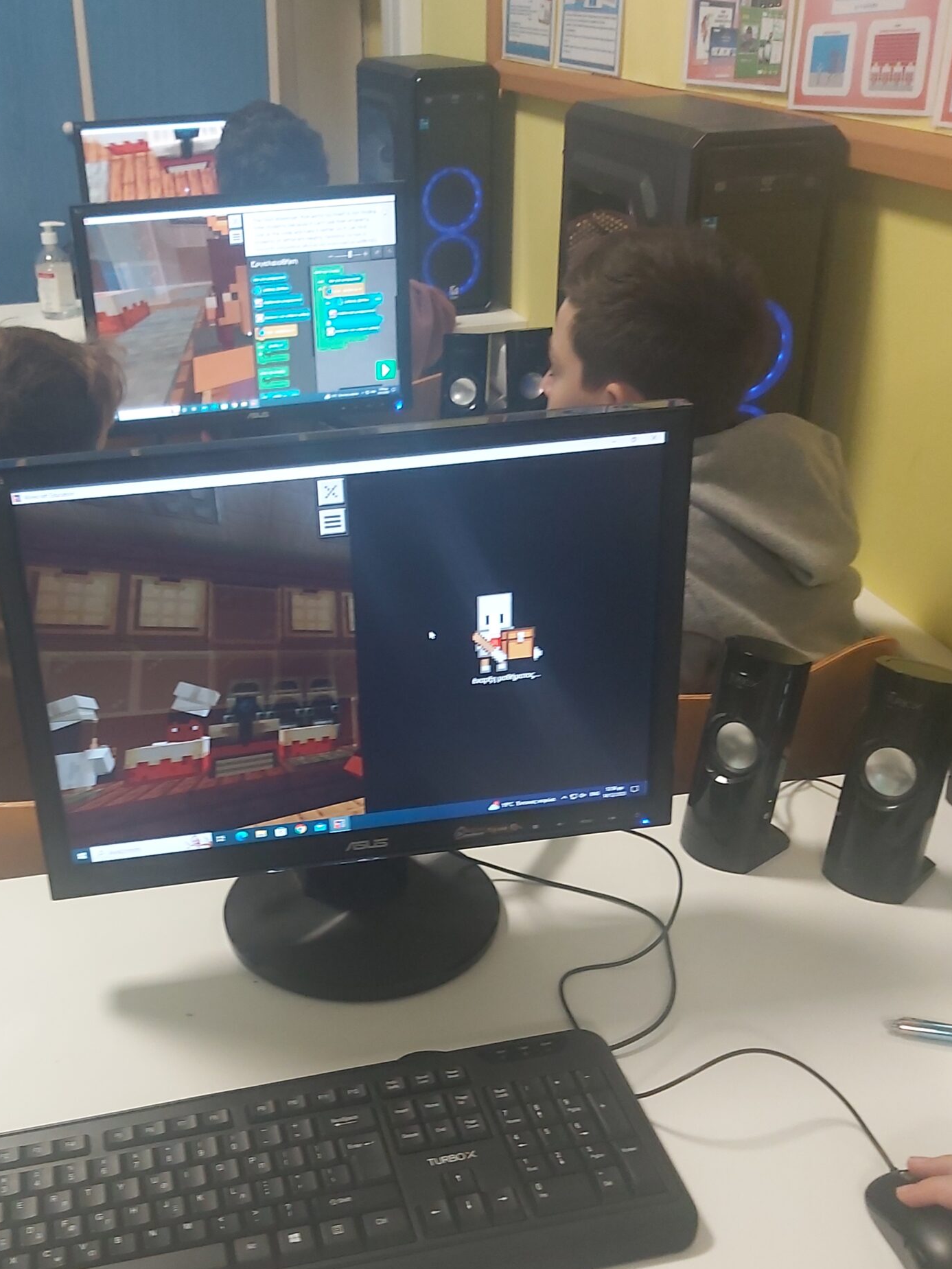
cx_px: 310
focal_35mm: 36
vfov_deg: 51.0
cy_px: 767
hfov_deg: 39.2
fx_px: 1320
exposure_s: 1/33
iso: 200
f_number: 1.7
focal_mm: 3.92
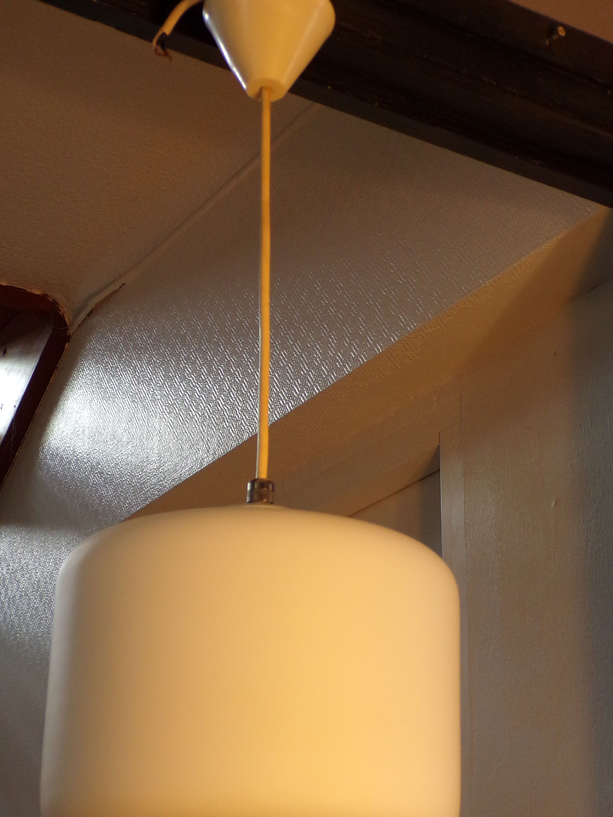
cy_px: 500
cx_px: 292
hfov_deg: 22.6
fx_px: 1535
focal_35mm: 65
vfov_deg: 29.7
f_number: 3.5
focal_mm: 8.7
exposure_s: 1/25
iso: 200
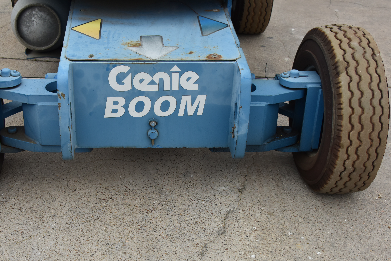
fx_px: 630
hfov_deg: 34.4
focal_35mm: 58
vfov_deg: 23.3
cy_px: 168
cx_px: 160
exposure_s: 1/500
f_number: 7.1
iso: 500
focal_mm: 44
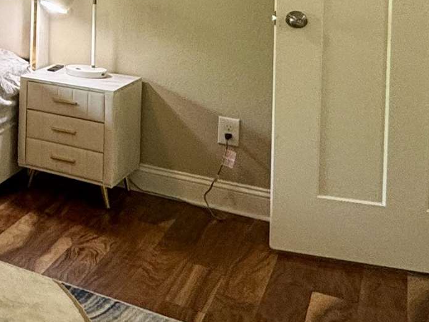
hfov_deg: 22.5
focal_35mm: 62
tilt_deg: -2.6
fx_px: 768
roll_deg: -0.1
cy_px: -59
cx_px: -287
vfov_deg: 22.0
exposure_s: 1/120
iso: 125
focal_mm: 2.22
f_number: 2.2
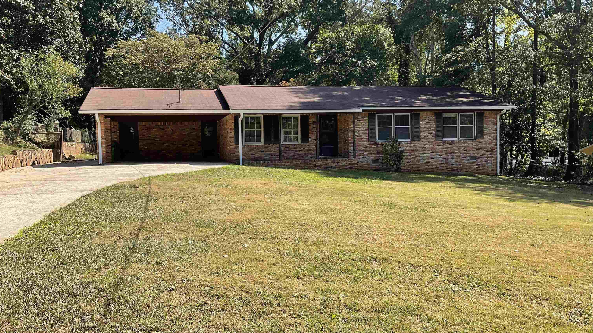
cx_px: 295
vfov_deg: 36.6
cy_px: 181
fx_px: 503
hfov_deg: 61.0
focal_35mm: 32
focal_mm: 3
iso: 25
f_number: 1.8
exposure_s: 1/829
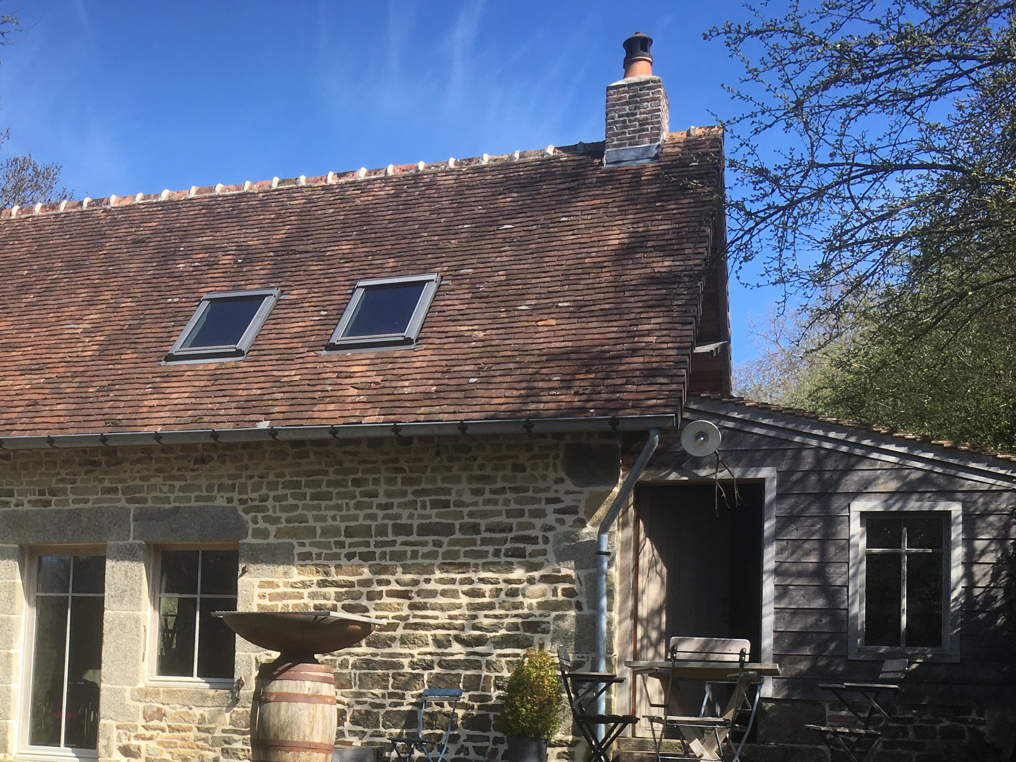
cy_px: 606
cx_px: 206
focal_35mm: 48
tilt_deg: +4.4
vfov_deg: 29.6
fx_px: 1409
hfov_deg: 38.2
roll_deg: -2.2
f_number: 2.2
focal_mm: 4.15
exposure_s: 1/587
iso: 25
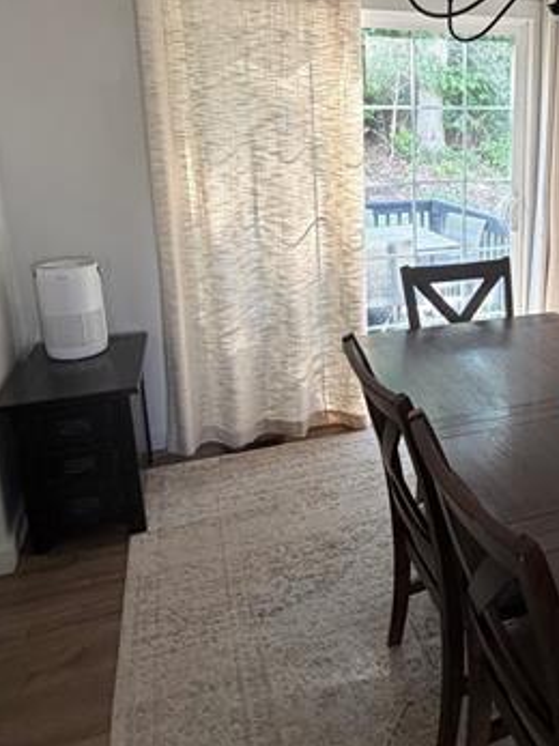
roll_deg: +0.3
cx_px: 443
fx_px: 668
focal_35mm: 31
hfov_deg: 43.4
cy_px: 269
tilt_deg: -11.5
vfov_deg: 57.5
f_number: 2.2
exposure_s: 1/121
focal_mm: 2.22
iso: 320
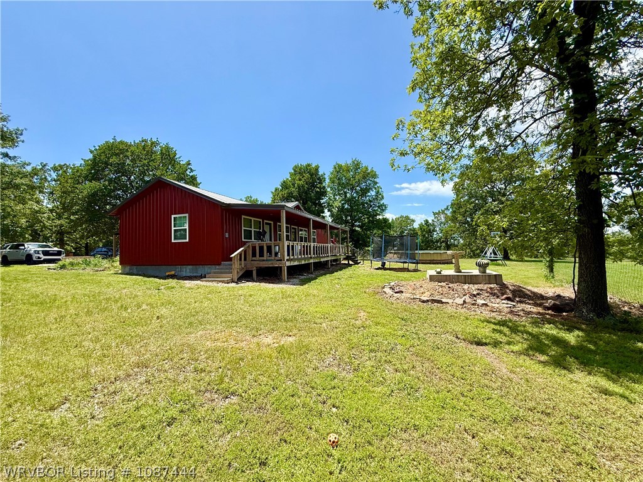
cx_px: 322
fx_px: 260
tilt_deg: +2.2
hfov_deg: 102.1
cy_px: 241
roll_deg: +1.6
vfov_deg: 85.7
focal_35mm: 14
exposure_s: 1/1497
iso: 50
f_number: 2.2
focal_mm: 2.22
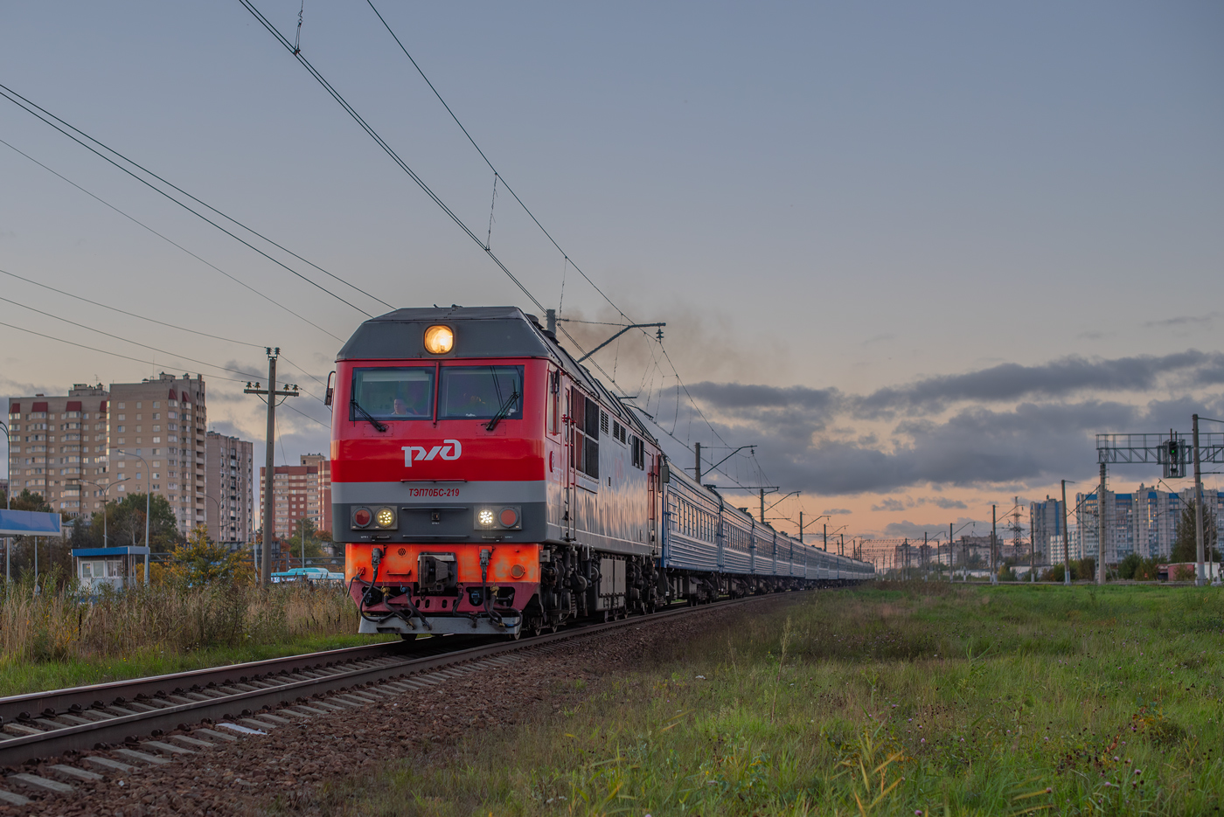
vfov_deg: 27.0
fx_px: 1701
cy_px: 408
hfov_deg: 39.6
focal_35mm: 50
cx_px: 612
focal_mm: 50
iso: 800
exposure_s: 1/1000
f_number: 3.2
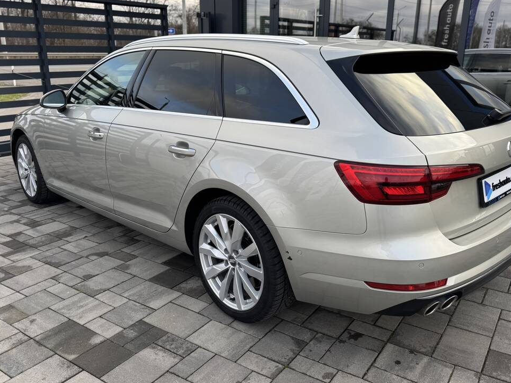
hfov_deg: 59.9
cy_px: 186
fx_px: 443
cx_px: 267
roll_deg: -0.4
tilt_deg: -17.1
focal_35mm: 30
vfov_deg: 46.8
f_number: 1.78
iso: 80
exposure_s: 1/671
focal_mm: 6.76
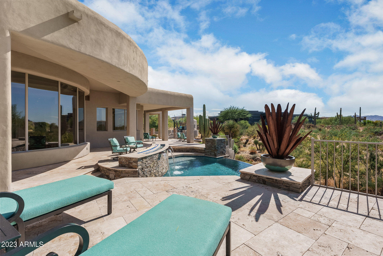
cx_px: 192
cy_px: 128
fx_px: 170
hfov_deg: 96.7
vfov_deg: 73.8
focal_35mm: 16
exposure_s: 1/800
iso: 800
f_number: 8
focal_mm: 16
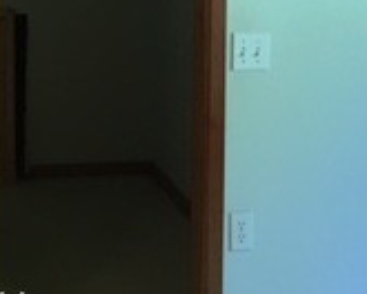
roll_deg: -2.1
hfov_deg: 17.4
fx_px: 1195
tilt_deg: -1.4
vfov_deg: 13.3
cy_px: -131
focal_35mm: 110
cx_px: 87
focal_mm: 4.15
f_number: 2.2
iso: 200
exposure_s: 1/25
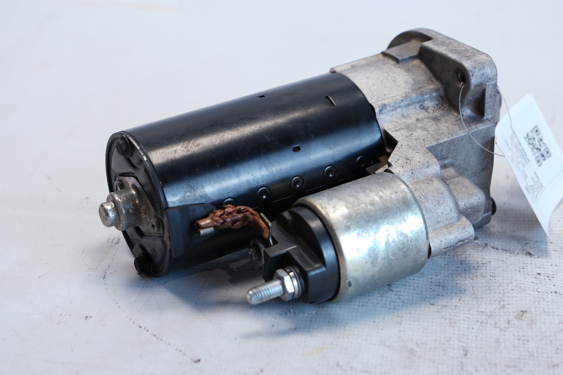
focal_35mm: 82
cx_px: 318
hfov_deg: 24.7
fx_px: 1282
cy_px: 170
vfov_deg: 16.6
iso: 50
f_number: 4.5
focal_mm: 47
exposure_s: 1/15
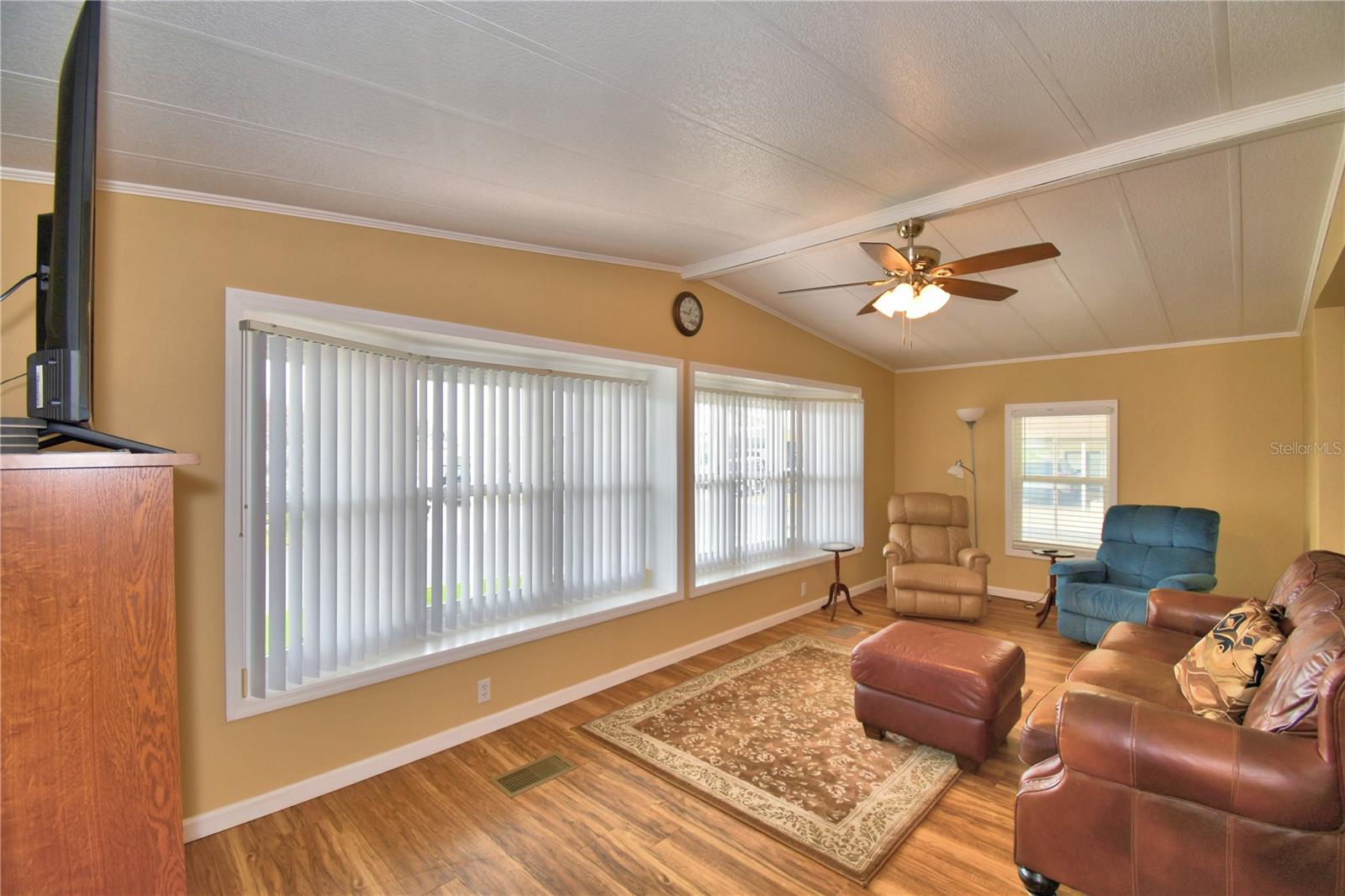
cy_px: 448
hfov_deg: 100.4
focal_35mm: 15
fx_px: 560
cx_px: 672
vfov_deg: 77.3
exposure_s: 1/60
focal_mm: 10
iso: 100
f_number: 4.5
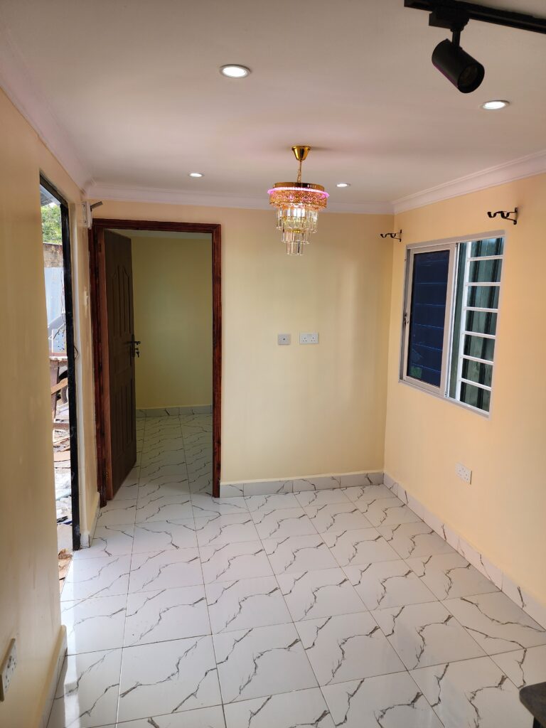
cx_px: 273
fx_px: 484
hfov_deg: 58.9
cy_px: 364
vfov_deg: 73.9
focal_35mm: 23
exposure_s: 1/180
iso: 32
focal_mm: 6.4
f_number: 1.8
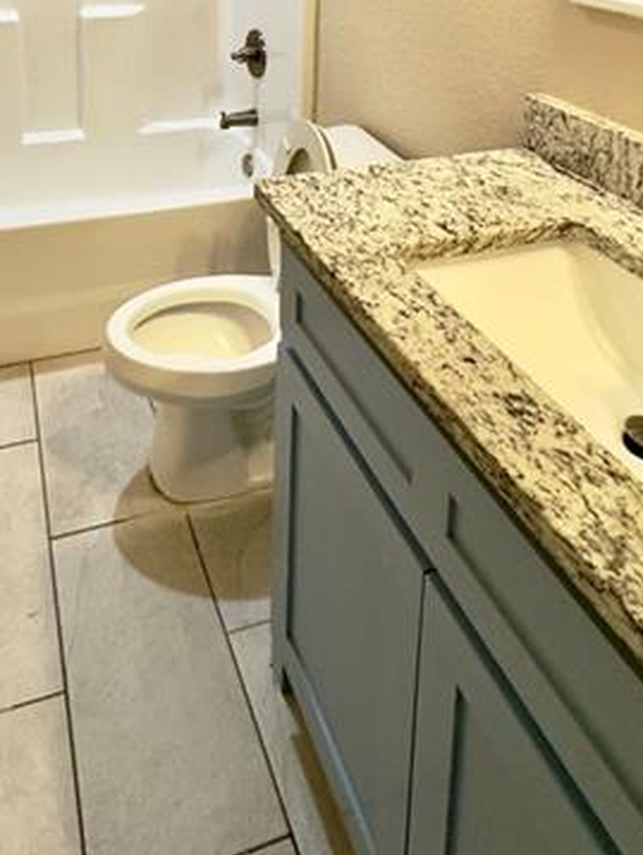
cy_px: -24
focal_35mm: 30
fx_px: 742
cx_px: 191
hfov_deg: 45.8
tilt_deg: -7.5
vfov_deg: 48.0
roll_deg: -0.9
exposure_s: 1/120
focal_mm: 2.22
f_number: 2.2
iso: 200
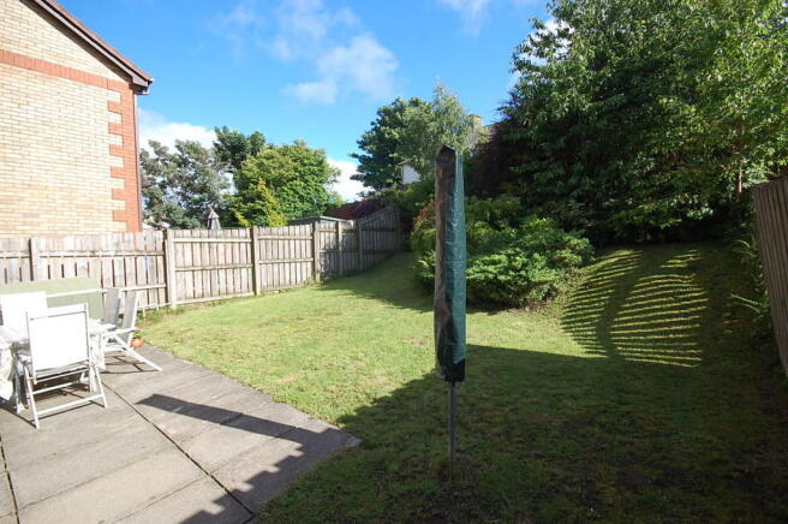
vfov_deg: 77.2
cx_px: 394
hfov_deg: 100.4
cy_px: 262
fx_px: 328
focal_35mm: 15
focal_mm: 10
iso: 200
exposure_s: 1/200
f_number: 7.1
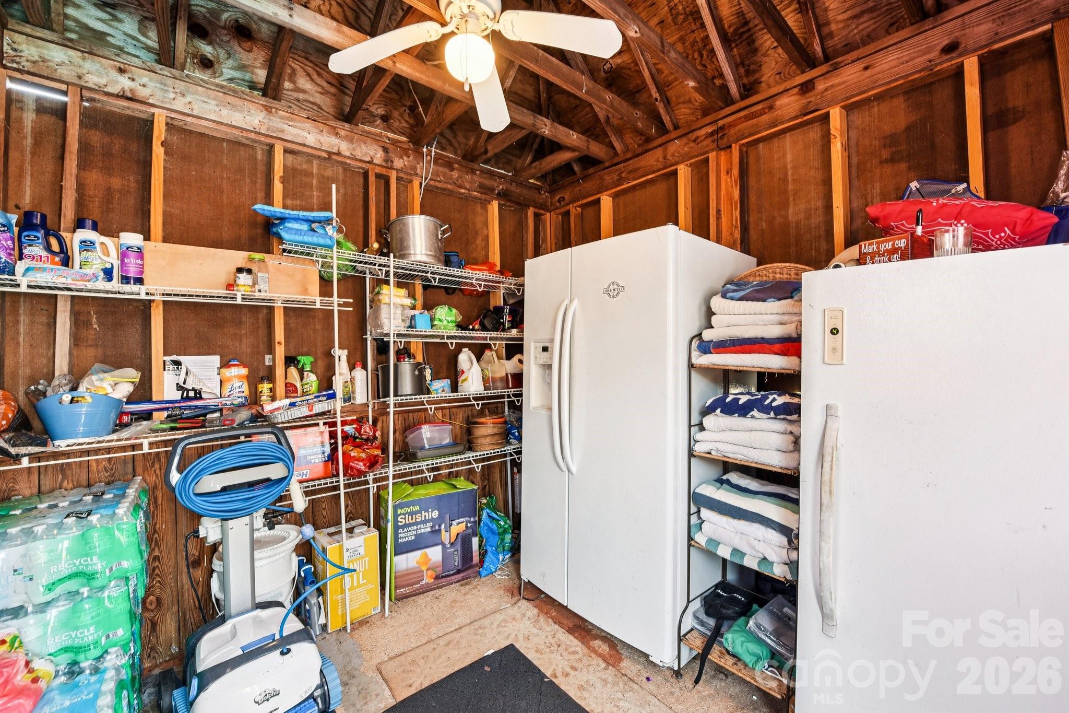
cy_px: 356
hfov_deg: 104.3
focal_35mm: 14
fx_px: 416
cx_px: 534
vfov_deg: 81.2
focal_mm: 14
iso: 200
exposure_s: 1/4
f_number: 8
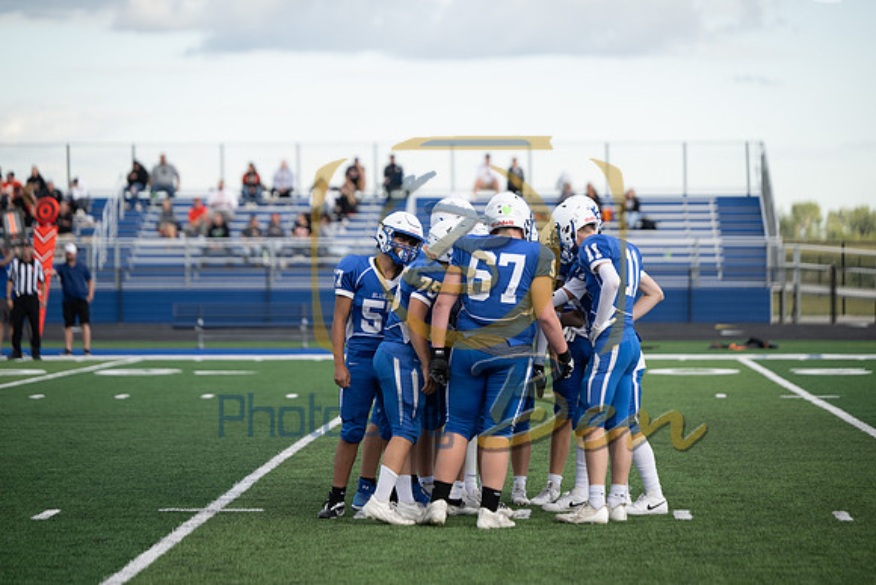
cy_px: 292
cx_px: 438
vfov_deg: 10.2
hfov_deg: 15.2
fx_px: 3286
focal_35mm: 135
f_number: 2.8
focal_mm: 135
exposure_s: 1/1600
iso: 320
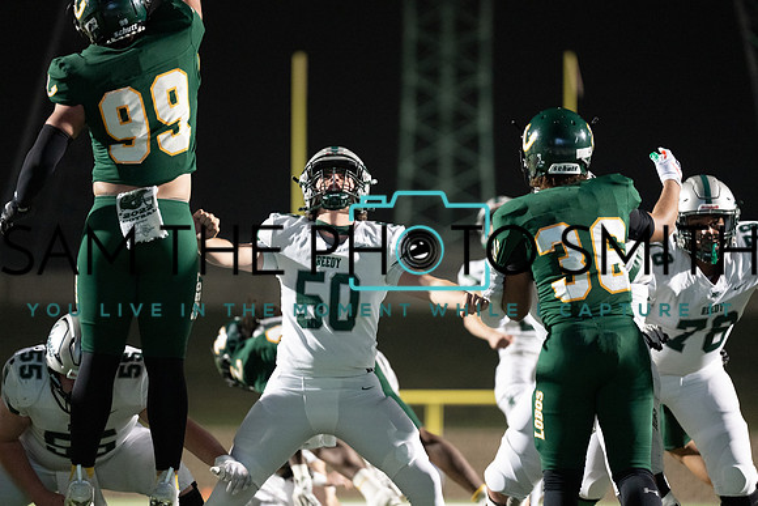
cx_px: 379
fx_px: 4212
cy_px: 253
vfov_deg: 6.9
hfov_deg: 10.3
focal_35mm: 200
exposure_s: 1/1000
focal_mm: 200
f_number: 2.8
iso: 6400
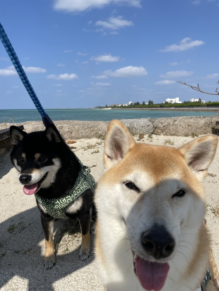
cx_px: 110
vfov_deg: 67.3
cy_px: 146
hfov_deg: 53.1
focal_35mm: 26
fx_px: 219
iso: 32
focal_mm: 4.2
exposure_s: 1/4132
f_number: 1.6
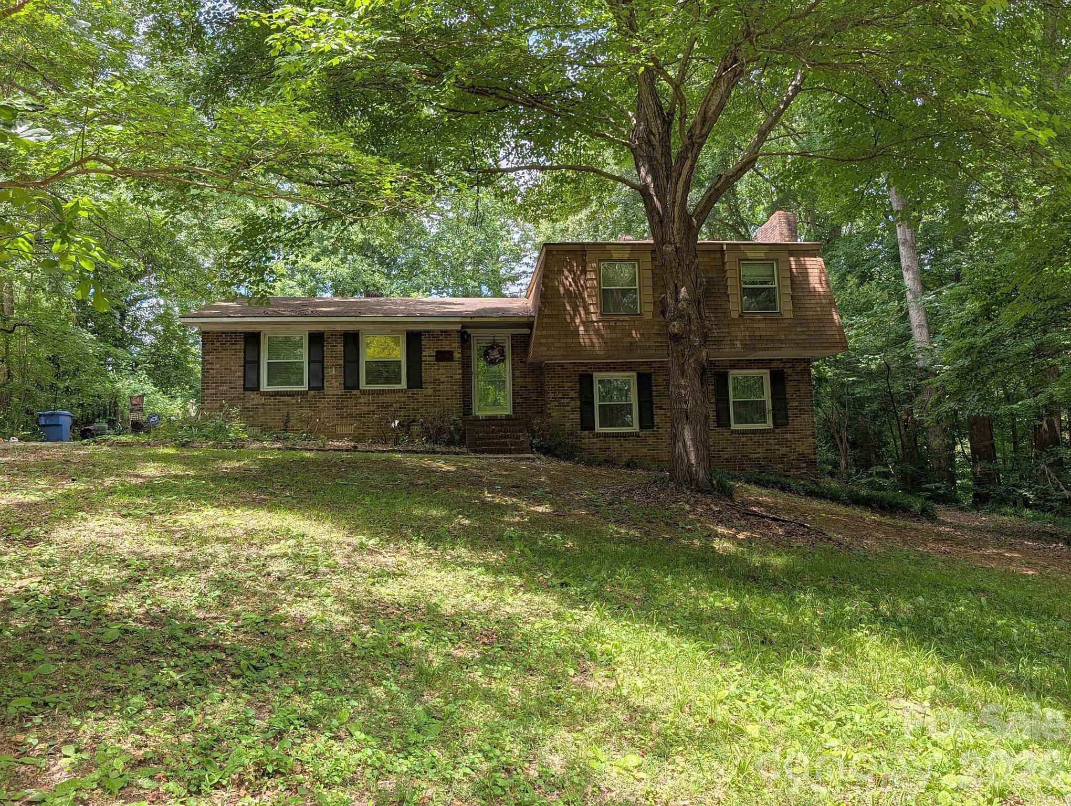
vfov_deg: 56.9
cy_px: 403
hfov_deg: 71.5
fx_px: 744
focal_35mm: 24
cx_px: 536
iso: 18
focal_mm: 6.9
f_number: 1.68
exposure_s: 1/2193
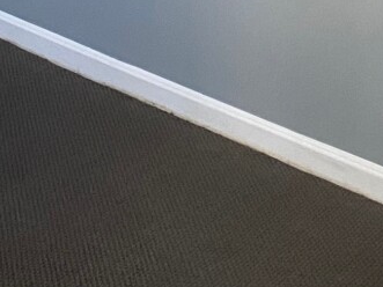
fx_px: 1781
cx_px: -241
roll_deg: -1.1
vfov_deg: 8.5
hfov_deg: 11.6
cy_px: -363
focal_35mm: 161
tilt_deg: -4.7
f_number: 1.8
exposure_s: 1/60
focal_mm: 4.25
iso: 250
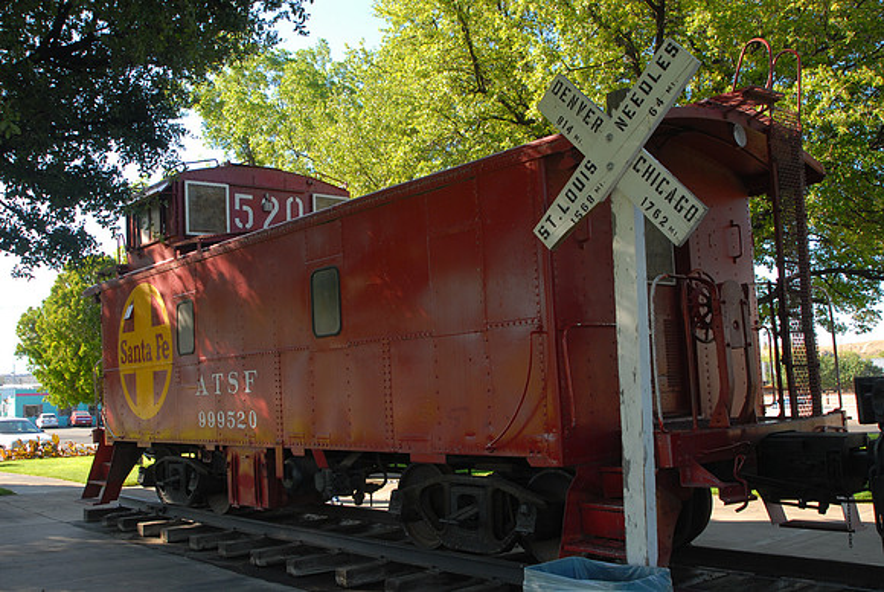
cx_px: 442
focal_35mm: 36
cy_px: 296
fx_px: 885
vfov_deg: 37.0
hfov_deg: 53.1
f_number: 5
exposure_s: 1/100
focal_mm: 24
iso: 100
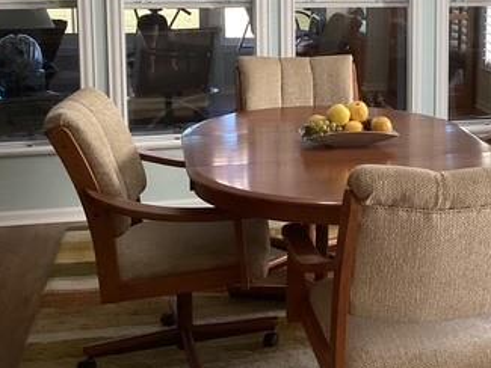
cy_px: 60
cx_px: 422
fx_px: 866
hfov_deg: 30.6
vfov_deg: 23.6
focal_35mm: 61
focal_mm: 3.3
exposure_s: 1/60
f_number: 2.4
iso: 200
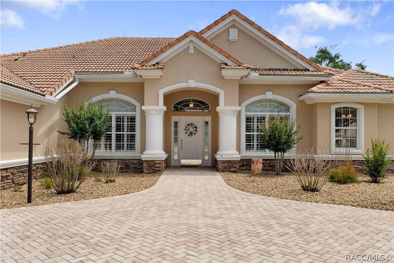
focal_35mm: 30
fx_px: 328
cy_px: 132
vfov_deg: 43.6
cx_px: 197
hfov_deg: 61.9
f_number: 8
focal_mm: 20
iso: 200
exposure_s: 1/100
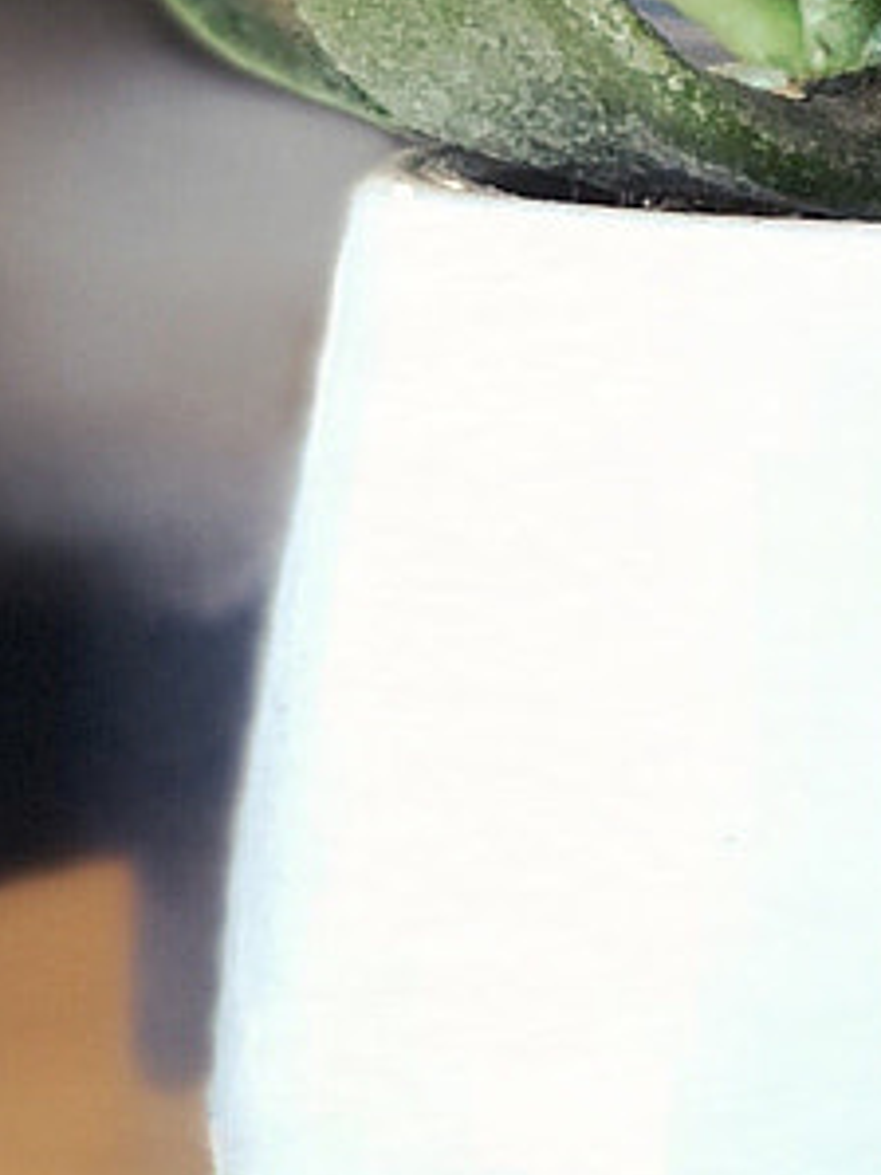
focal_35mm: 278
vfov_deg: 7.1
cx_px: 1660
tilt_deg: -4.8
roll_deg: -1.6
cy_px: 515
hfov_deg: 5.3
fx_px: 9440
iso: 64
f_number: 2.4
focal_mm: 6
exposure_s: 1/50
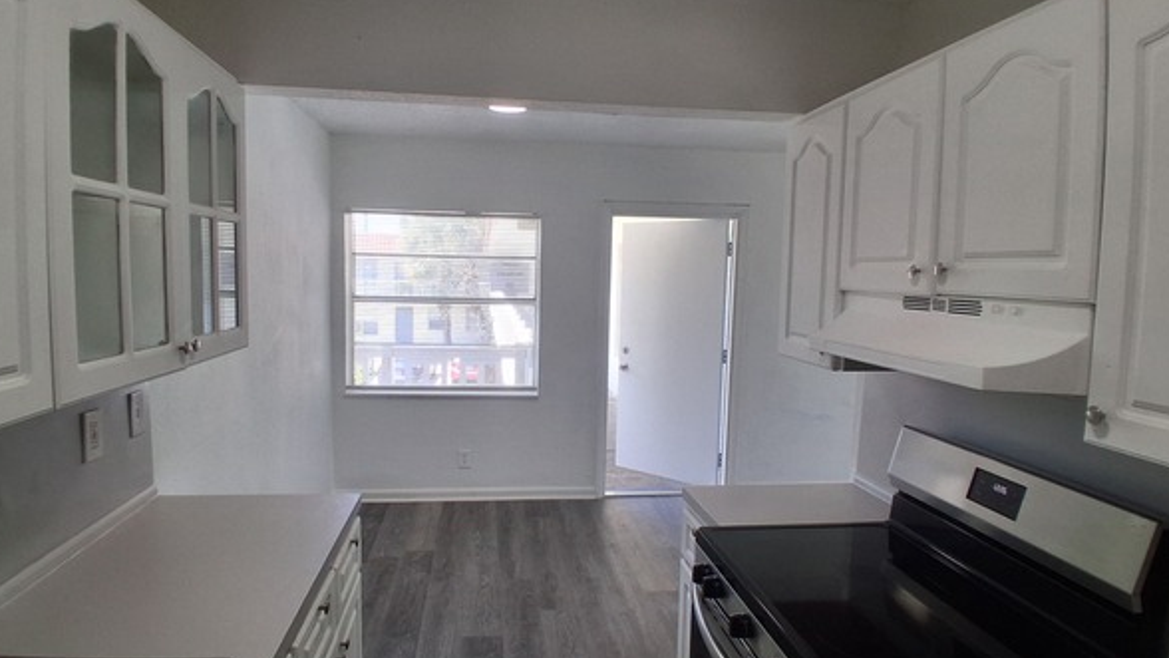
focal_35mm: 21
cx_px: 570
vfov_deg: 53.6
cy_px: 324
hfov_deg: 83.8
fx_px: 651
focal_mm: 1.4
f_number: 2.2
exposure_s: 1/120
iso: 80
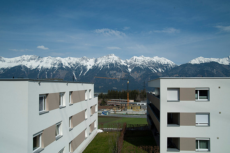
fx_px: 179
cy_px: 76
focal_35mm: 28
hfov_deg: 65.5
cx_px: 115
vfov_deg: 46.4
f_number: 11
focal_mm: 28
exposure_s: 1/1000
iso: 200
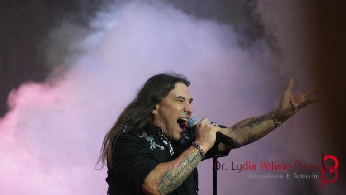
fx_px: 2229
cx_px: 173
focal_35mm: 243
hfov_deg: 8.9
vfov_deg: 5.0
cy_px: 101
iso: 2000
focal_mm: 154
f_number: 5.6
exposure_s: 1/250
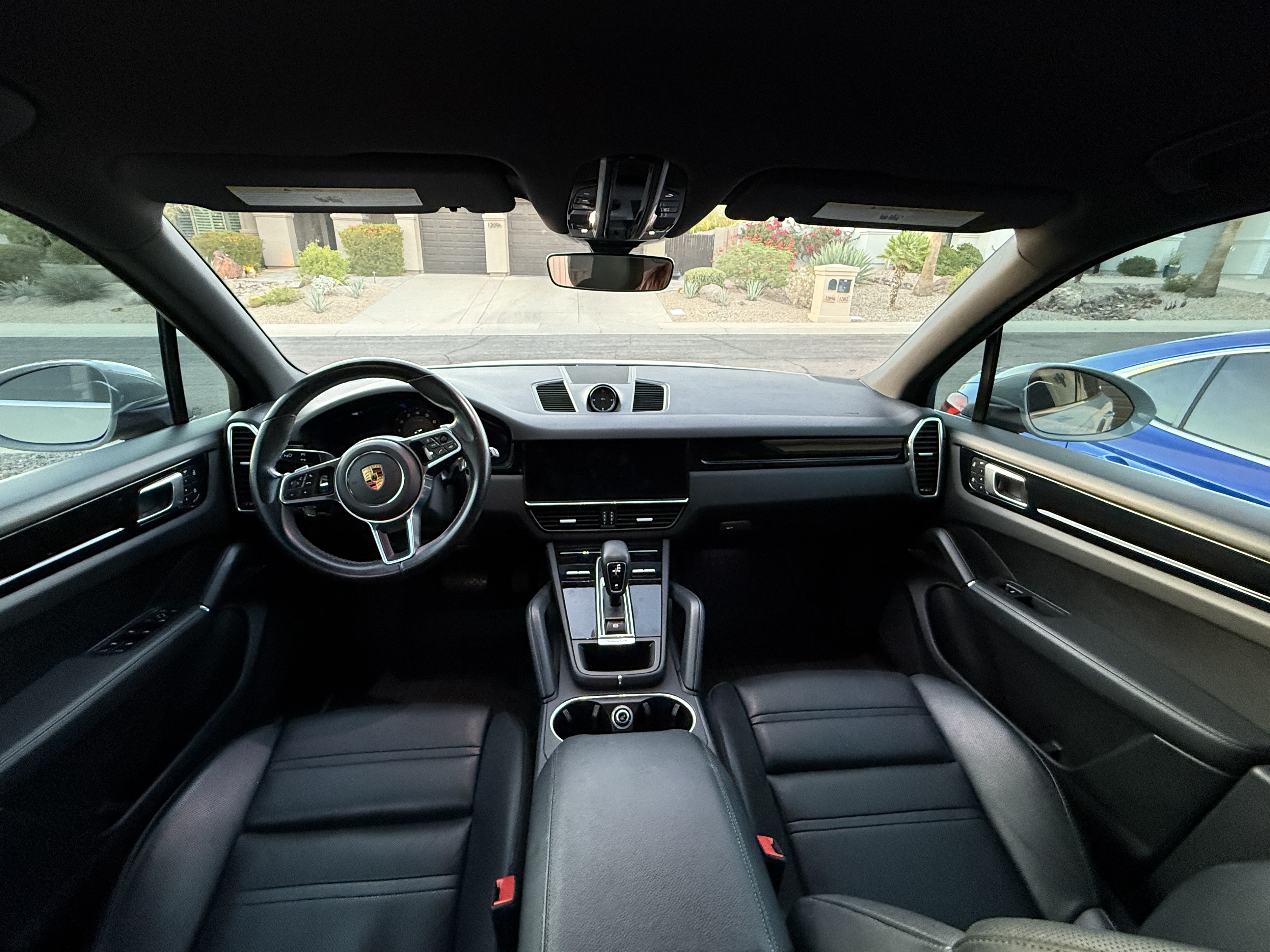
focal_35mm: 15
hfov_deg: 98.2
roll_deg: -1.9
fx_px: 550
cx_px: 626
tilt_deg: -22.5
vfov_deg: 81.7
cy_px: 488
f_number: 2.2
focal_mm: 2.22
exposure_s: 1/60
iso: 400
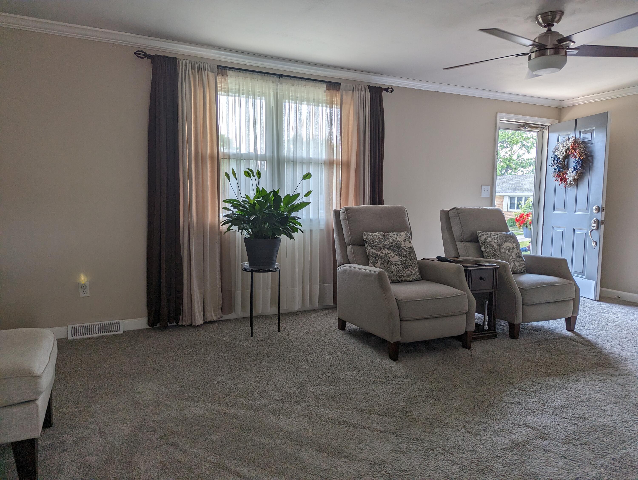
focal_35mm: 24
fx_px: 443
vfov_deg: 56.9
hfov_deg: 71.5
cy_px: 240
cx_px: 319
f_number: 1.85
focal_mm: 6.81
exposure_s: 1/148
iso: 37
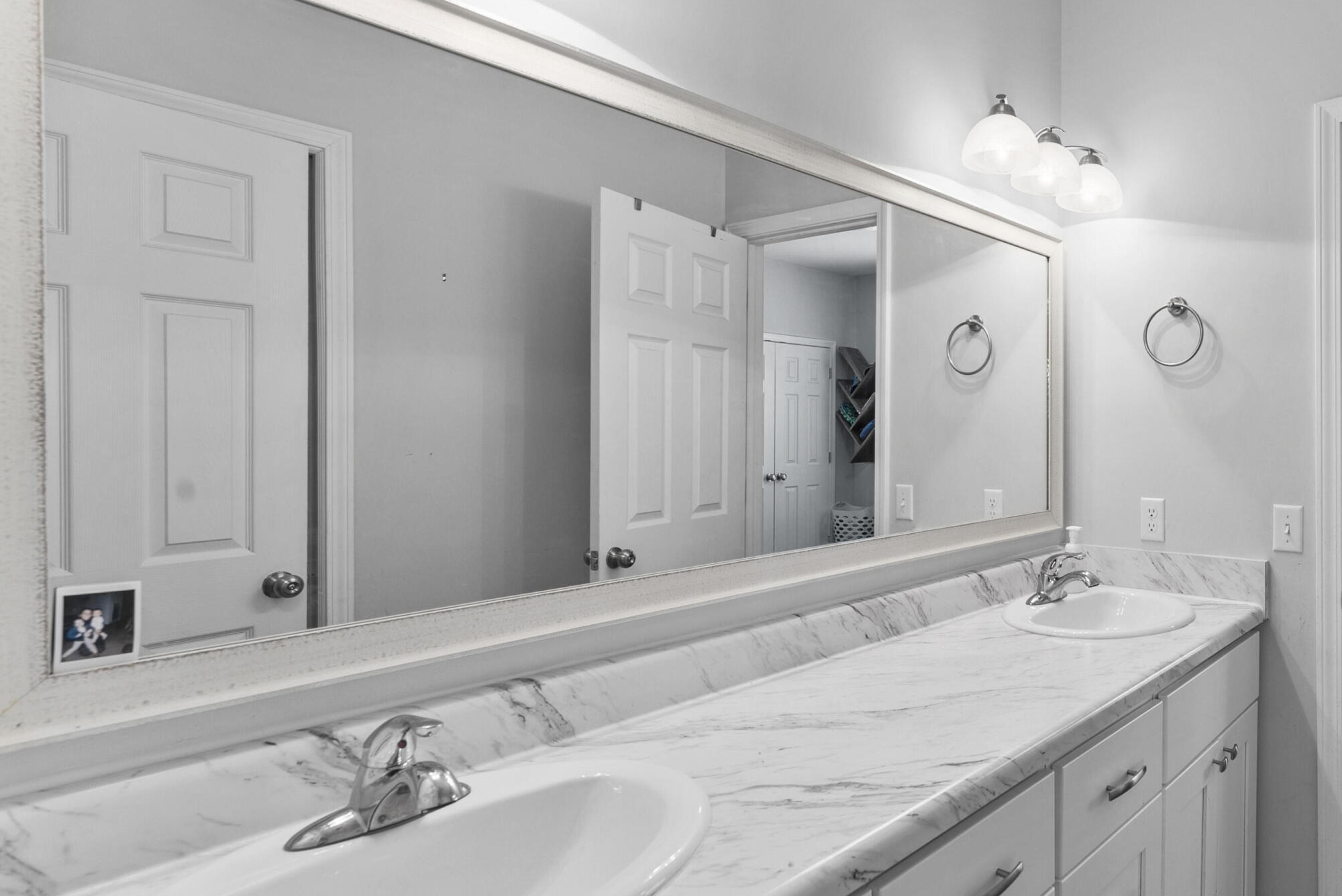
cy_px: 440
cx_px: 1006
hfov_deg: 75.3
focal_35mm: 21
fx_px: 783
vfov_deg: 59.6
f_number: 7.1
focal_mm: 14
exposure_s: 1/3
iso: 320
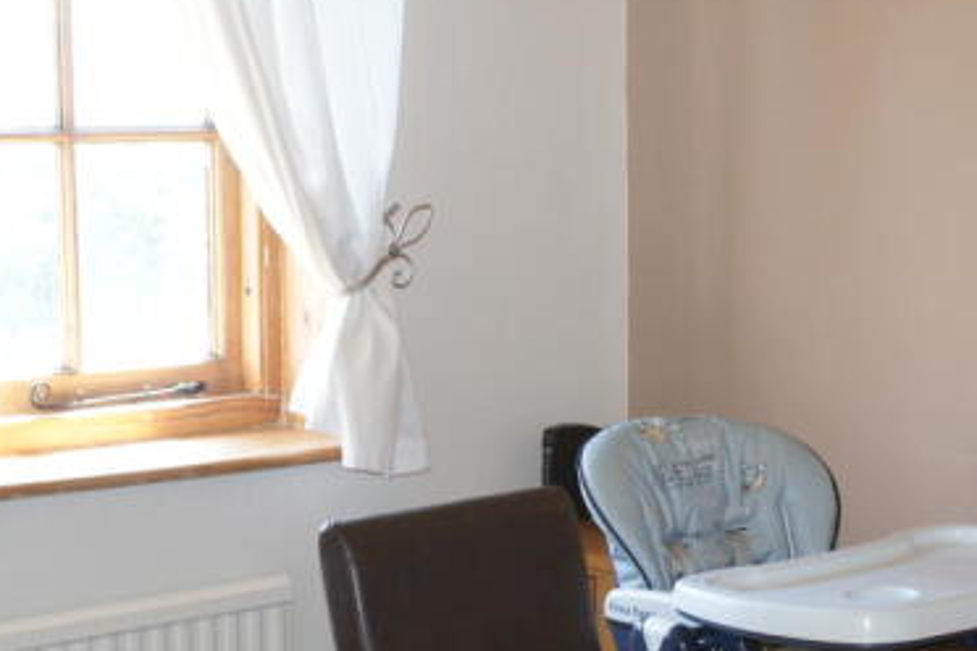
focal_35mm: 79
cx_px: 742
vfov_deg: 17.2
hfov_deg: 25.3
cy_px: 450
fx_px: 2144
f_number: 5
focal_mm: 30
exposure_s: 1/60
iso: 400
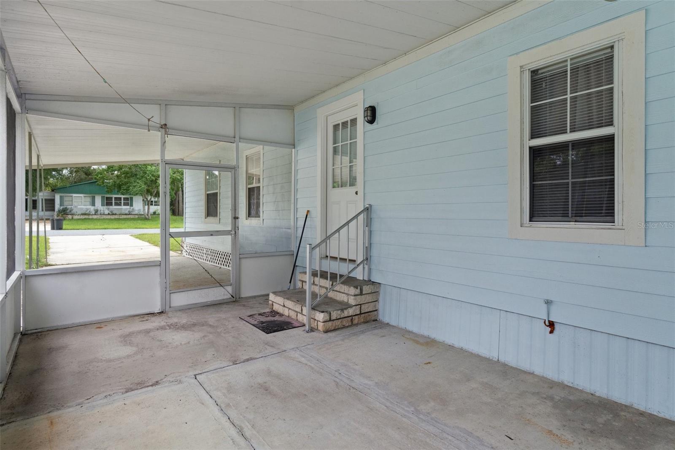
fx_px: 337
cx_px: 338
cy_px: 225
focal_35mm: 18
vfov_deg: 67.4
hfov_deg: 90.0
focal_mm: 12
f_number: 8
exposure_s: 1/25
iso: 640
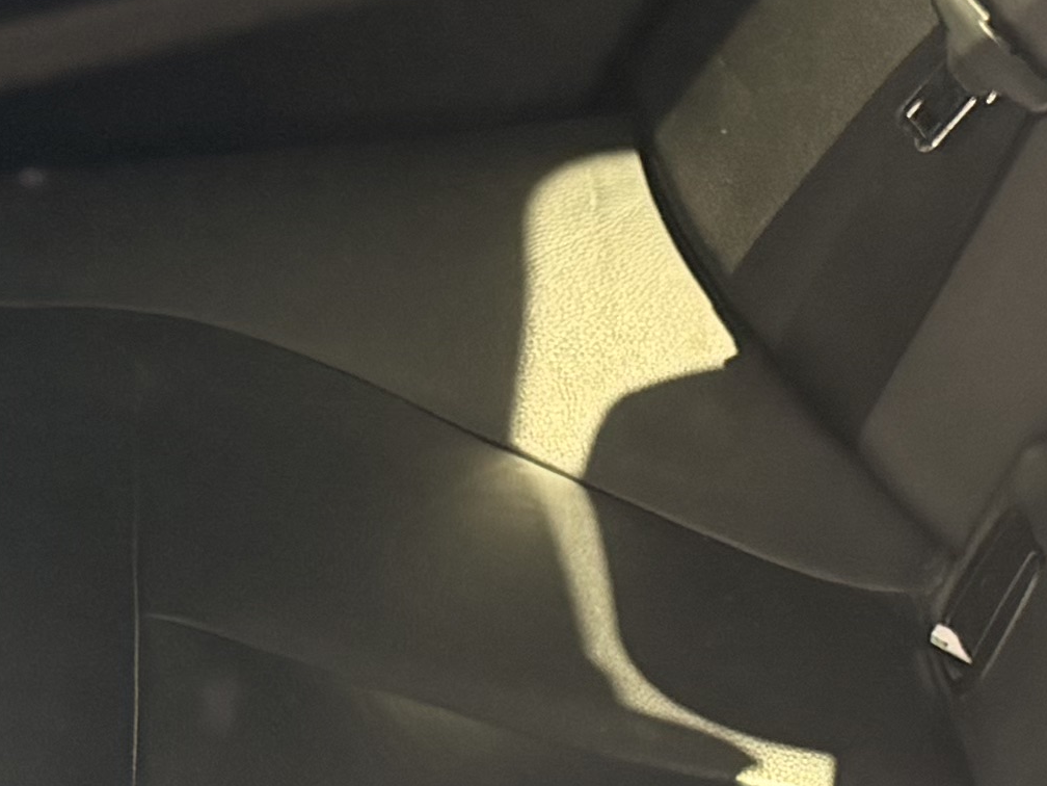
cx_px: 924
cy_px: 685
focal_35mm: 136
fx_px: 4113
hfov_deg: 14.4
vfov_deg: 10.9
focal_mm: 6.76
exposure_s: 1/106
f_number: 1.78
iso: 200
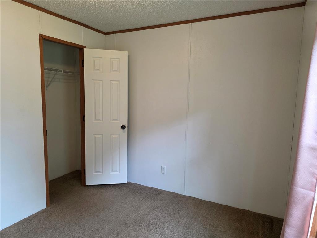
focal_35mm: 23
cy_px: 119
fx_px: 211
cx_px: 158
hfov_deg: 73.9
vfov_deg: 58.9
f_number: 1.7
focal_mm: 6.3
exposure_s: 1/120
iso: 250
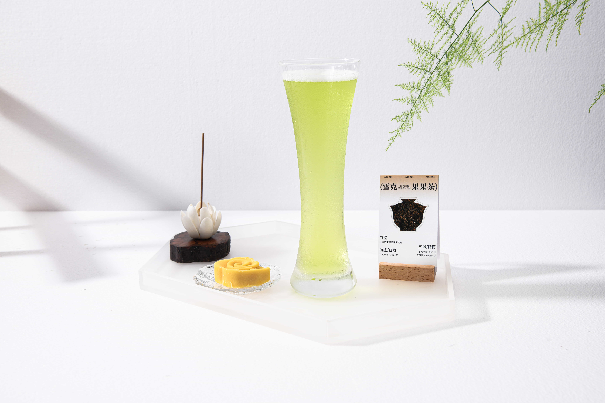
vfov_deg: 29.2
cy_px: 202
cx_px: 302
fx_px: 773
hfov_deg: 42.7
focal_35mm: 46
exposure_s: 1/200
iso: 250
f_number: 11
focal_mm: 46
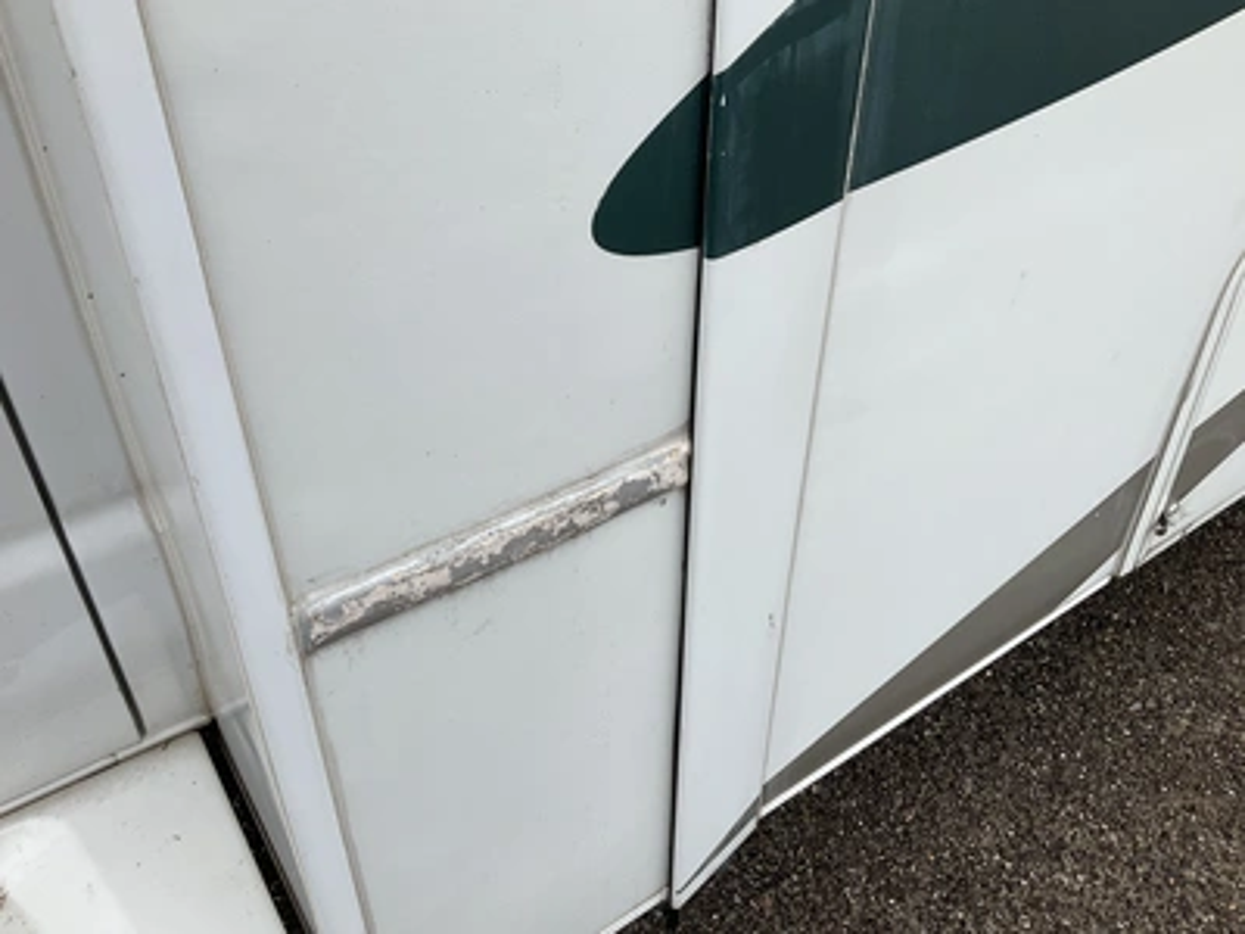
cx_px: 622
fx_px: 1043
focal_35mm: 29
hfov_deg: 61.7
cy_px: 467
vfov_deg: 48.2
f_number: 1.8
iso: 25
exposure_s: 1/1342
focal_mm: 3
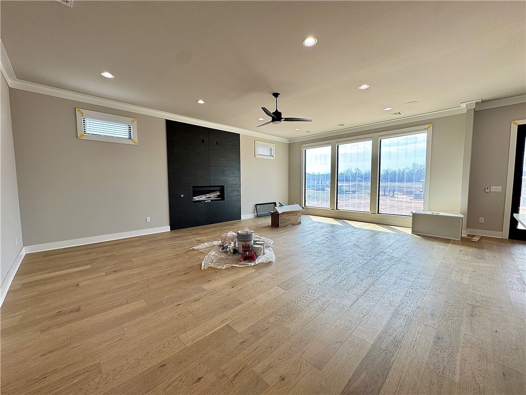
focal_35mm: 14
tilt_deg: -3.9
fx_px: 213
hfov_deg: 102.1
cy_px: 198
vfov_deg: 85.7
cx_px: 263
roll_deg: +0.0
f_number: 2.2
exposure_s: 1/120
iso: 50
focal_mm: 2.22
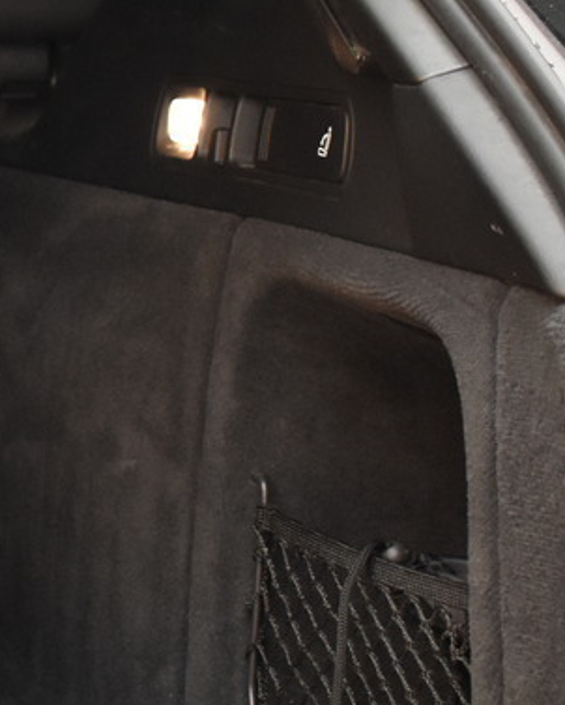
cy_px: 273
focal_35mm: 145
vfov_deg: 13.3
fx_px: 3028
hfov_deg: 9.5
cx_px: -773
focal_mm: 24
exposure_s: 1/40
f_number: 4
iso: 1600
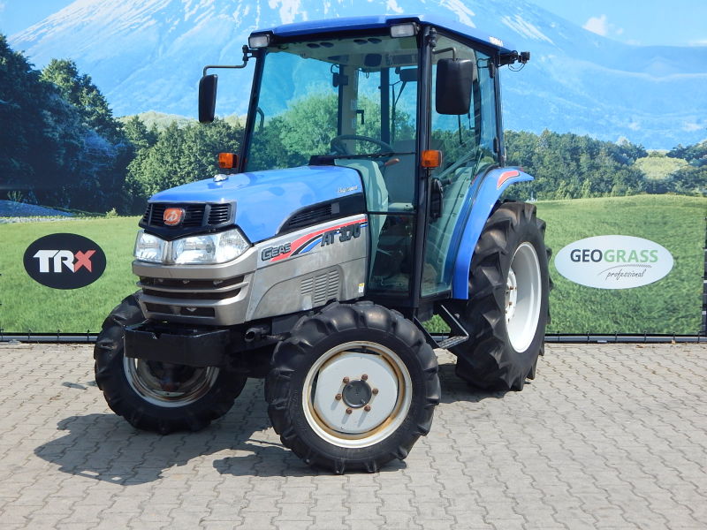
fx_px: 878
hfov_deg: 43.9
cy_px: 265
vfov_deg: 33.6
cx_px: 354
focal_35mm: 43
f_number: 3.6
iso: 125
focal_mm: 7.7
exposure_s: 1/1000
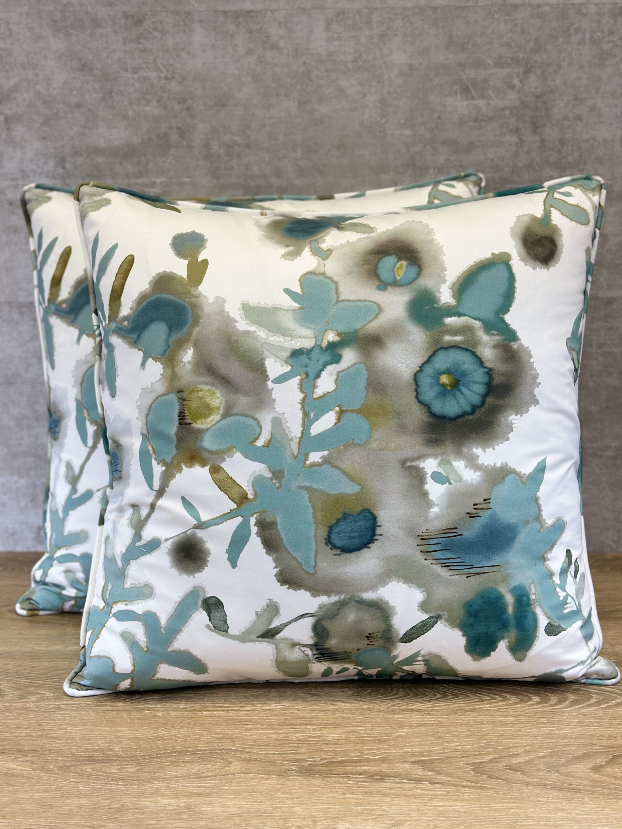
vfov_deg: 39.7
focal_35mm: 48
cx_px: 311
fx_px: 1150
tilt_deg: -13.1
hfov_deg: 30.3
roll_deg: +0.8
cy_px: 414
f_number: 1.78
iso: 80
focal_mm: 6.86
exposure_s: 1/216
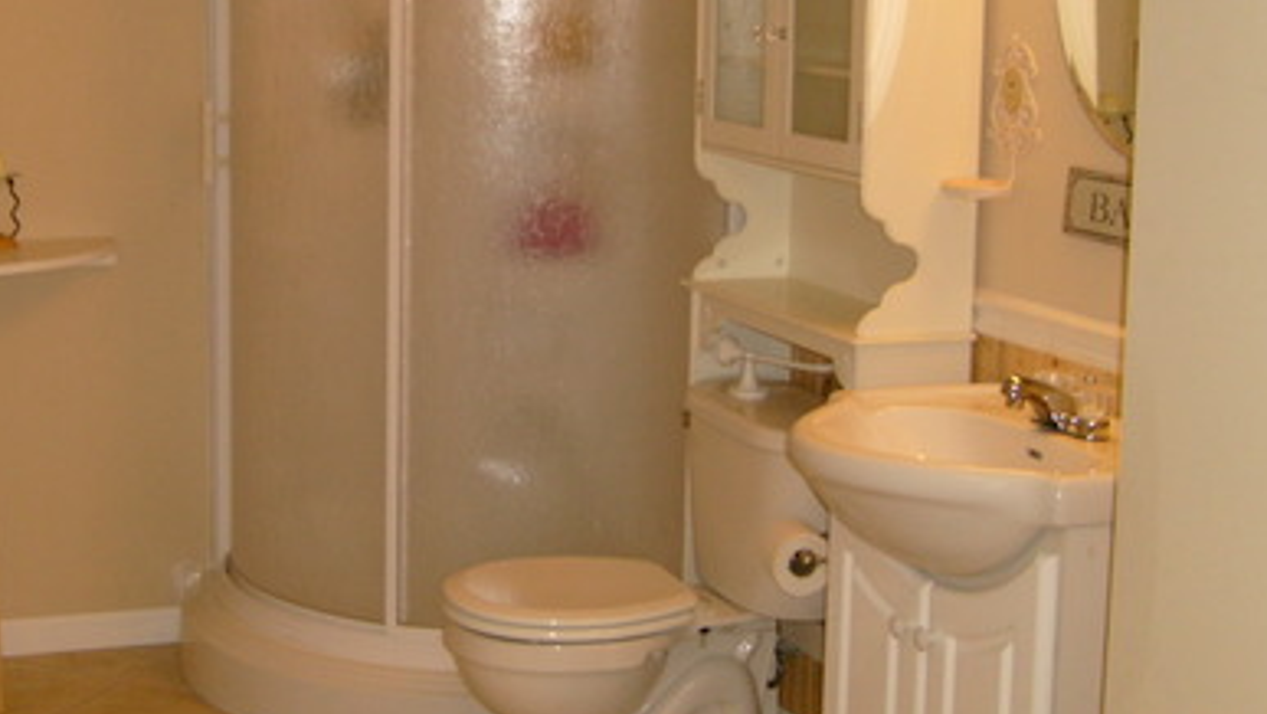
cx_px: 406
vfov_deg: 19.1
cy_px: 233
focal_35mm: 63
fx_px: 2117
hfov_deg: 33.0
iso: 100
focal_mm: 5.8
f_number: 2.8
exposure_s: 1/45
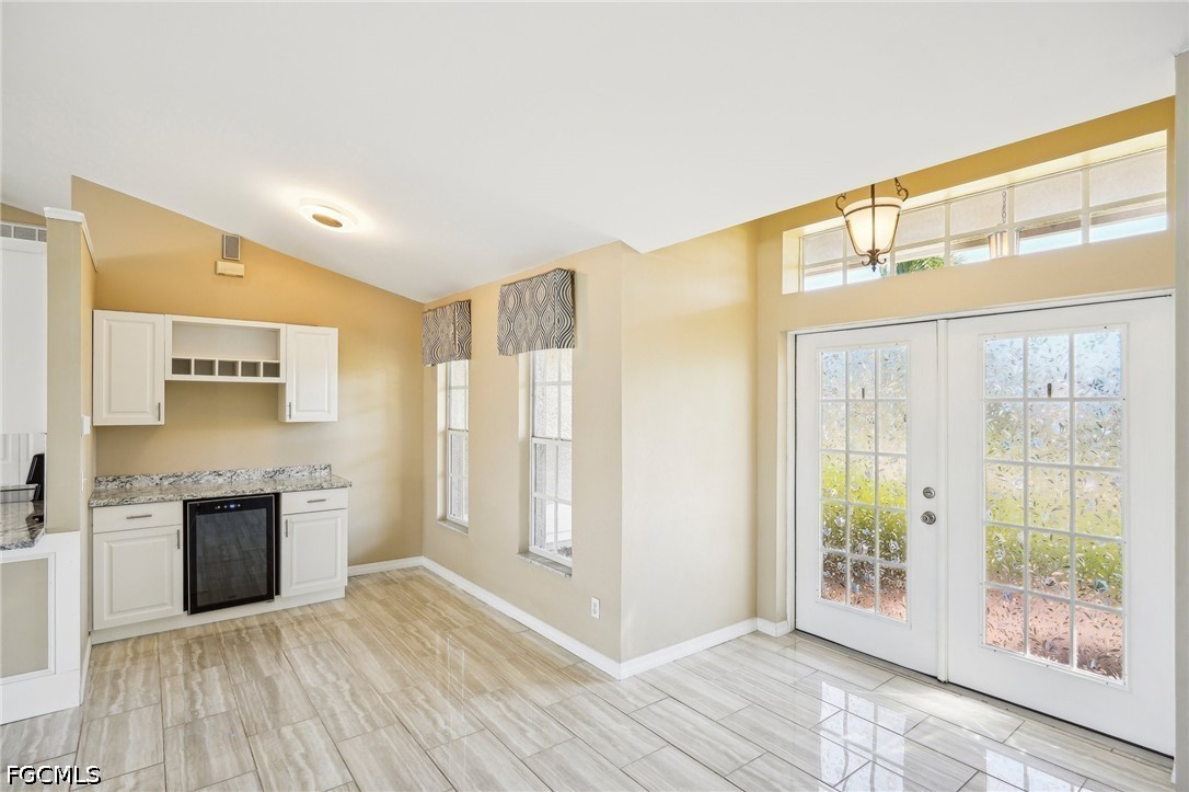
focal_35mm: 18
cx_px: 594
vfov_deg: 68.8
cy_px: 396
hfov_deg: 91.6
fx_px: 578
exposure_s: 1/60
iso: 400
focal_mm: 17.5
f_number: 8
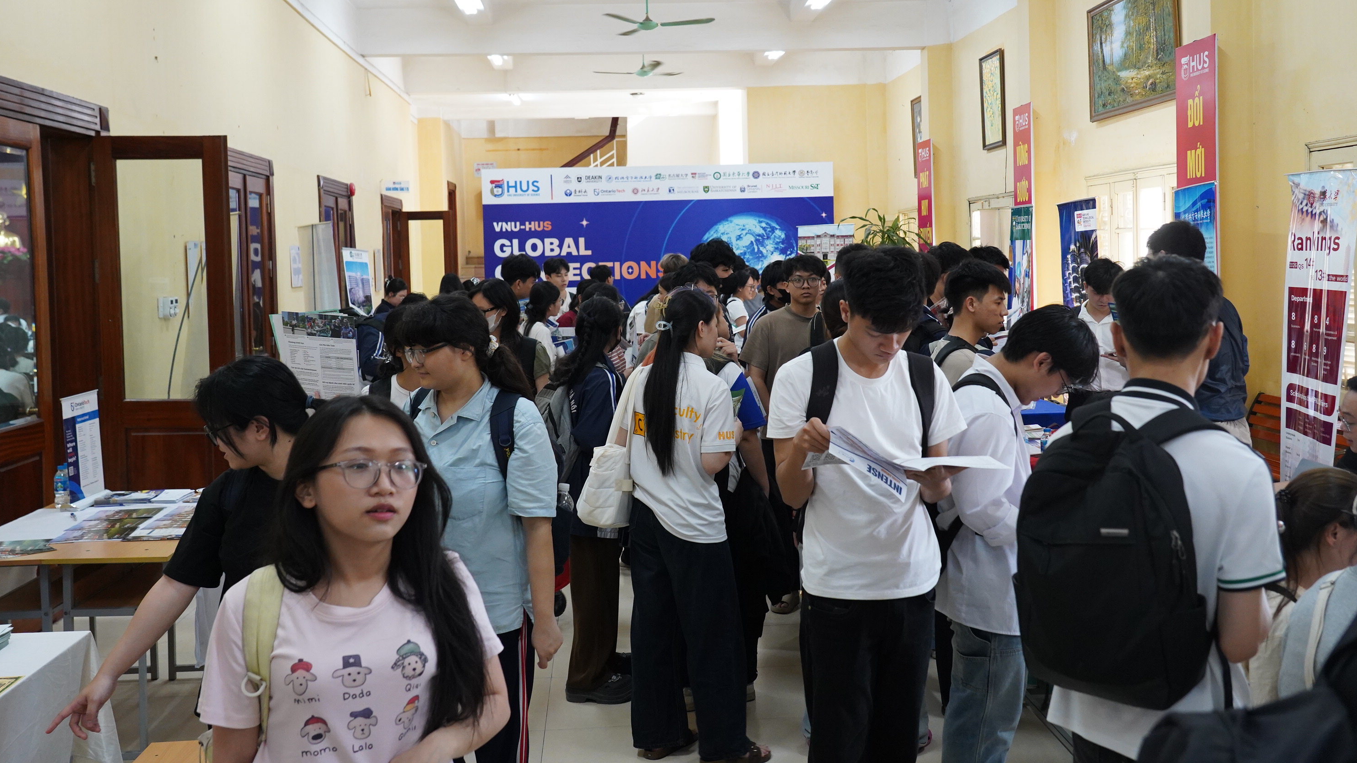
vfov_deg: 34.5
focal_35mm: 34
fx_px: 1223
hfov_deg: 58.0
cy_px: 306
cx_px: 685
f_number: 5.6
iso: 4000
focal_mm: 32
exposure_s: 1/125
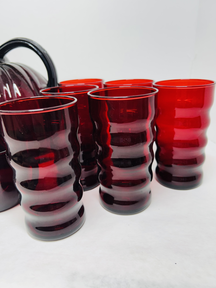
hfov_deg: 53.1
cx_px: 108
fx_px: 216
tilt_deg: -22.2
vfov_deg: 67.3
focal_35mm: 26
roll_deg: +2.5
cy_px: 144
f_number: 1.5
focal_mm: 5.7
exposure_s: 1/174
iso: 40
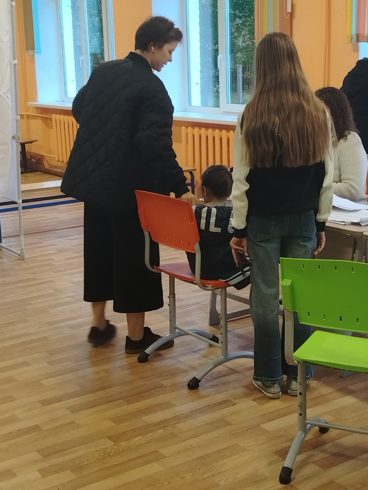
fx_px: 836
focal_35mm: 59
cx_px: 197
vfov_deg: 32.7
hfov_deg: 24.8
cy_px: 222
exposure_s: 1/50
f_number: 1.75
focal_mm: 5.25
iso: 347
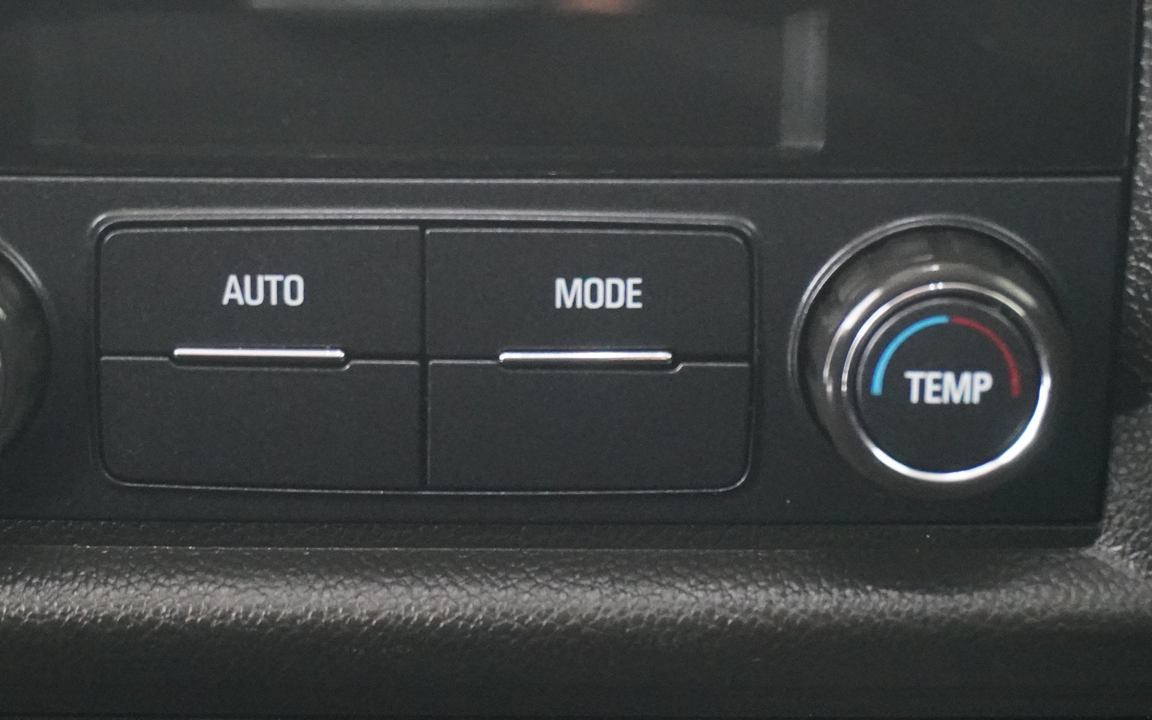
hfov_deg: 22.7
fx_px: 2857
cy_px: 255
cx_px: 397
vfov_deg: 14.3
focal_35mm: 91
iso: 12800
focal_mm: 40
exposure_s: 1/20
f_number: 5.6
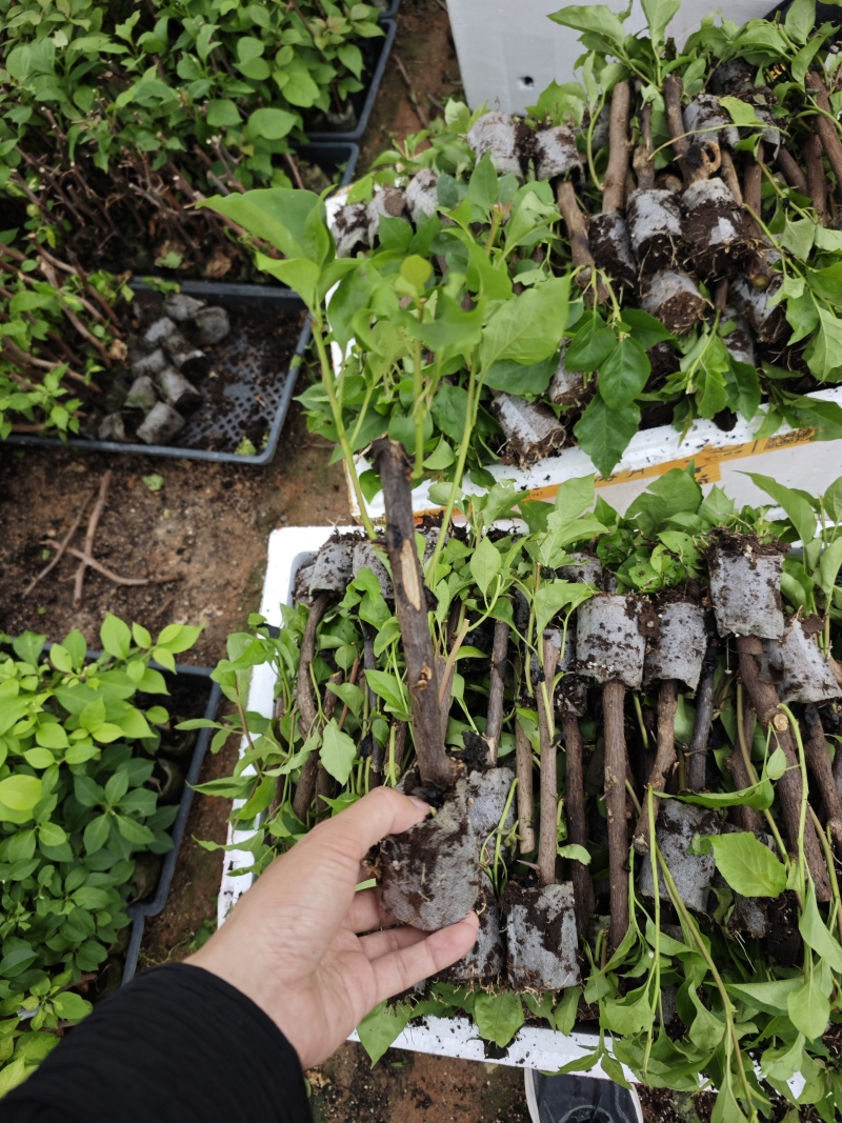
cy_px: 562
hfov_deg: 58.9
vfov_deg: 73.9
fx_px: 746
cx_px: 421
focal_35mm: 23
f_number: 1.6
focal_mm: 6.55
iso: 50
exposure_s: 1/100
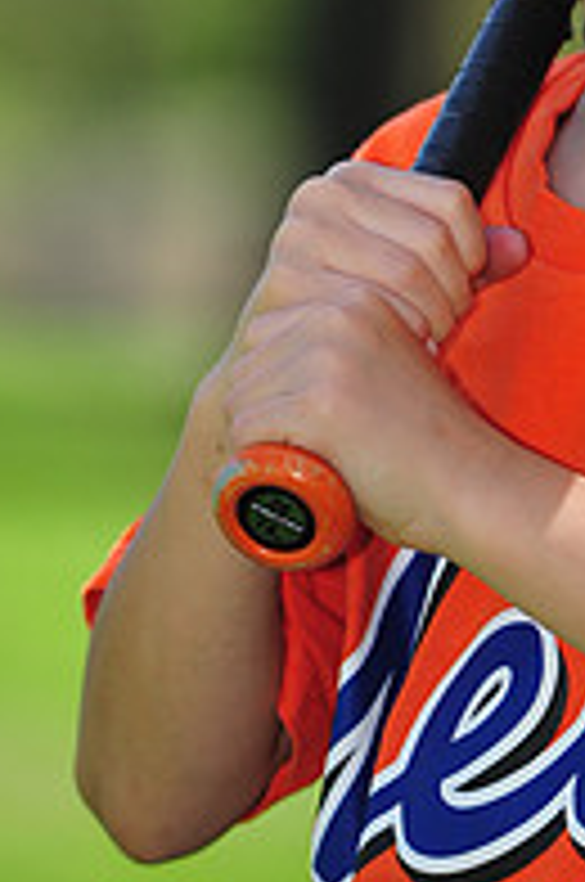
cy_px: -297
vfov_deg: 3.5
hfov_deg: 2.3
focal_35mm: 592
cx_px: 778
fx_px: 14480
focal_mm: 200
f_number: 4.5
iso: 200
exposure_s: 1/640
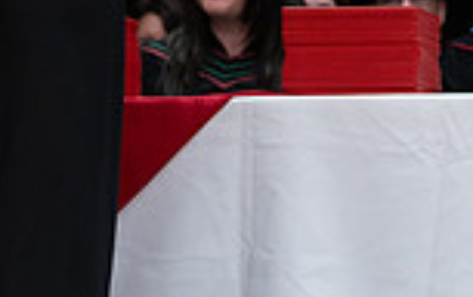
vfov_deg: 3.1
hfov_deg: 4.8
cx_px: -306
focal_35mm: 429
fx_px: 5536
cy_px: -2
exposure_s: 1/200
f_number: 2.8
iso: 1000
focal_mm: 85
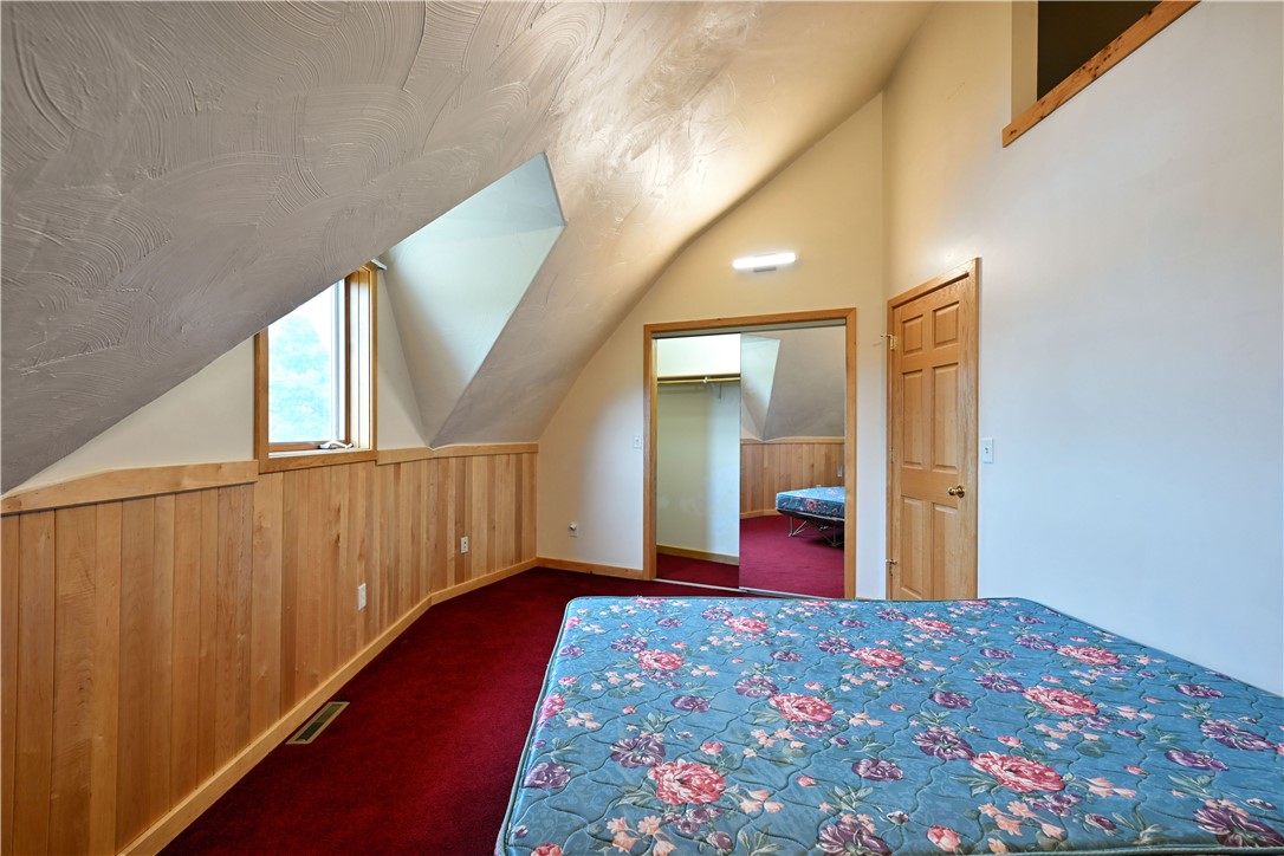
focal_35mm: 16
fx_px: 571
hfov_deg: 96.7
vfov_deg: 73.7
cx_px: 642
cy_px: 428
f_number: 5.6
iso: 400
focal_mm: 16
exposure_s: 1/13
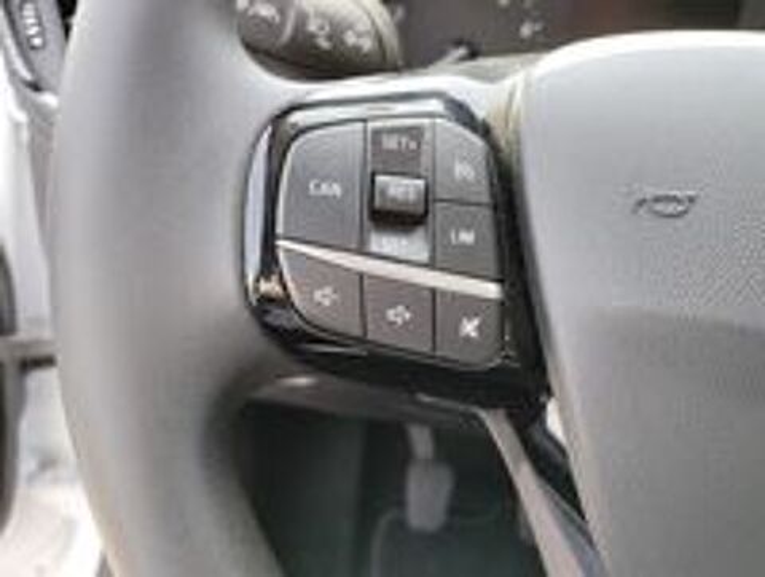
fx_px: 642
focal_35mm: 29
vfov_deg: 48.4
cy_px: 288
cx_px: 382
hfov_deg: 61.6
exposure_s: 1/109
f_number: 1.8
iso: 50
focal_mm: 4.25
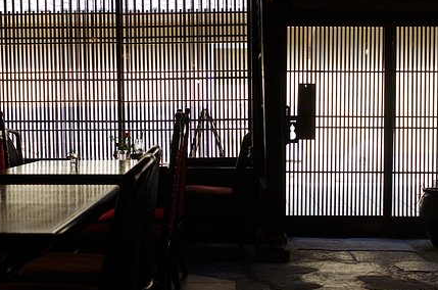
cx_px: 212
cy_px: 168
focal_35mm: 63
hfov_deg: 32.2
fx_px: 760
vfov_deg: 21.6
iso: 200
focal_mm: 35
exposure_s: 1/60
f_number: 5.6
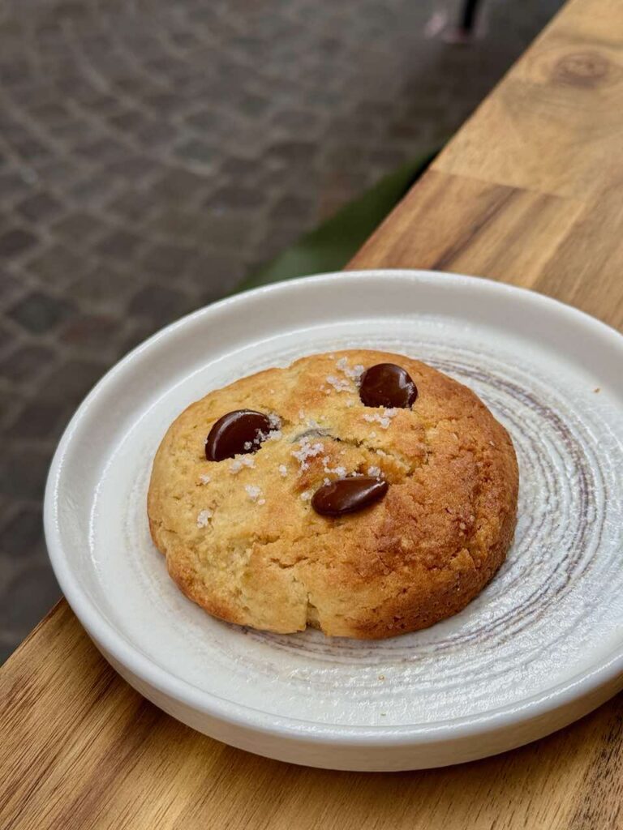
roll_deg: -0.9
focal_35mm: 48
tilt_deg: -43.9
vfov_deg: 39.7
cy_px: 415
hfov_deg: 30.3
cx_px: 312
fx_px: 1152
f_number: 1.78
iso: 64
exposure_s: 1/1167
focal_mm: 6.76
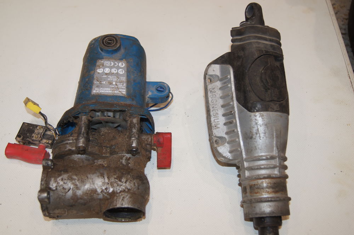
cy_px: 118
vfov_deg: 31.8
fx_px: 412
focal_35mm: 42
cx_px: 177
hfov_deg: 46.5
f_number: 4.5
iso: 125
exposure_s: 1/60
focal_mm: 28
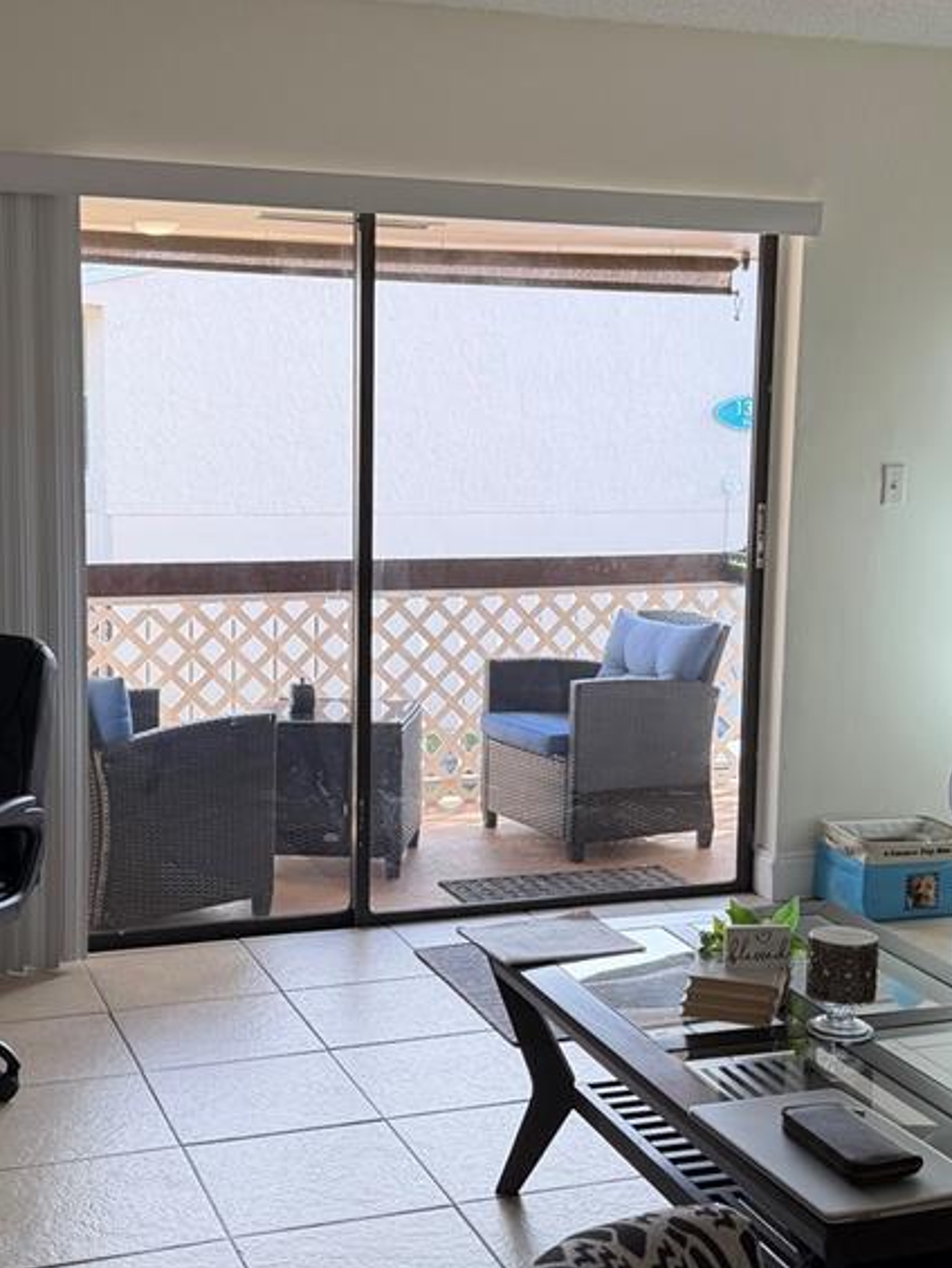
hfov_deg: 28.6
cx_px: 507
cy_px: 626
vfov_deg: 37.5
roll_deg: -2.3
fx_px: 1869
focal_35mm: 51
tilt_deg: -7.9
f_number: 1.78
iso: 80
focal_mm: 6.76
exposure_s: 1/197
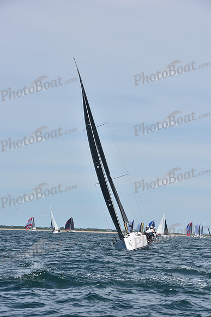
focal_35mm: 122
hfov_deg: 11.2
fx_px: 1072
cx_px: 106
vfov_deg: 16.8
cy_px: 158
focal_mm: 122
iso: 250
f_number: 11
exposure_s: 1/800
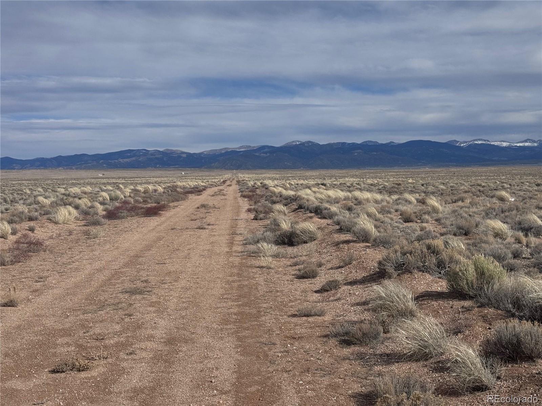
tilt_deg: -1.8
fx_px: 752
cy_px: 203
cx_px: 271
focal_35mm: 48
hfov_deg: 39.7
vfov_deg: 30.3
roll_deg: +2.3
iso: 64
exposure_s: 1/10526
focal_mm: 6.76
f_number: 1.78
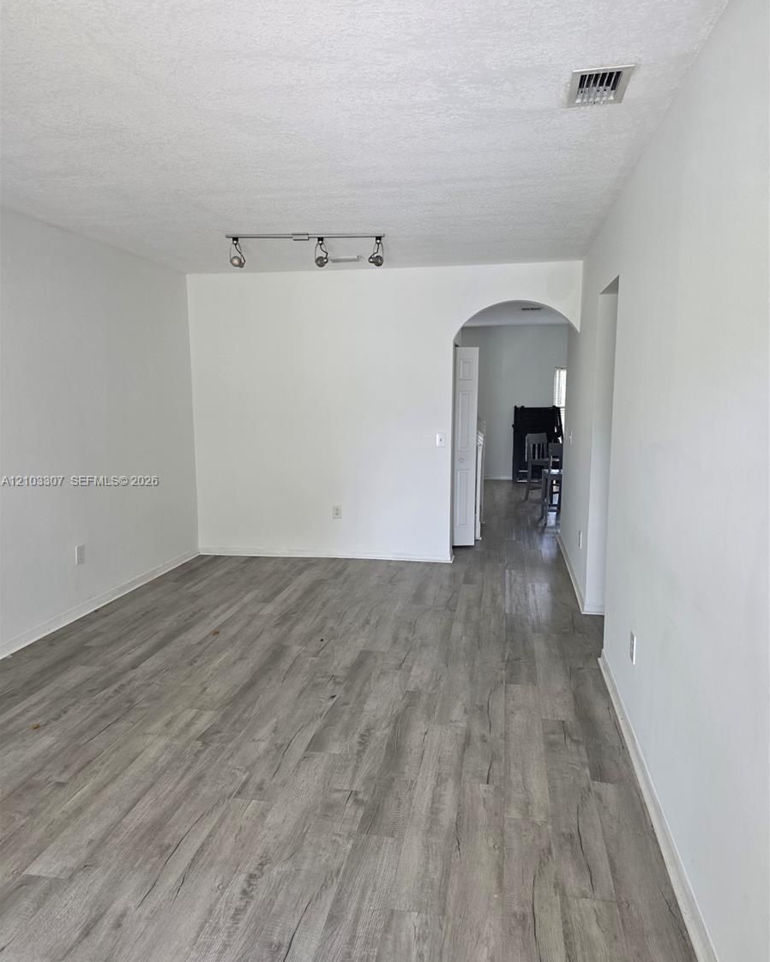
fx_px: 683
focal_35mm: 24
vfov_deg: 70.3
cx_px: 385
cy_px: 482
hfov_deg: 58.8
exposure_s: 1/180
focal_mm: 6.25
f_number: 1.7
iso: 125
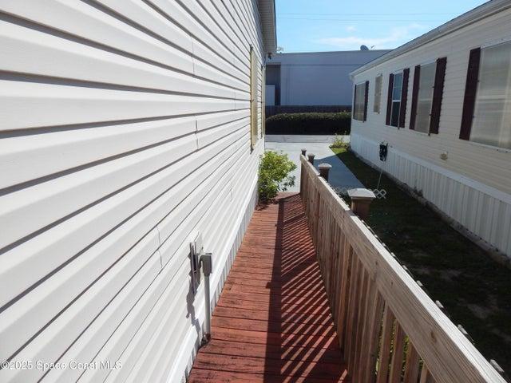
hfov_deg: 76.4
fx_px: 325
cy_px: 192
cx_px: 256
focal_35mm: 22
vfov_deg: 61.1
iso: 125
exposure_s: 1/1000
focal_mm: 4
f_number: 6
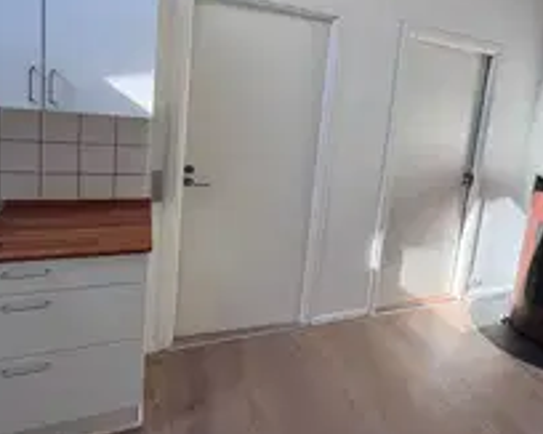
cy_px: 154
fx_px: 402
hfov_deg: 66.7
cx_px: 350
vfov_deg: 55.9
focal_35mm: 25
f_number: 2.2
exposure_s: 1/275
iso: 40
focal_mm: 2.22
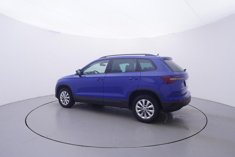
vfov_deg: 56.2
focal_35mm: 22
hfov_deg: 77.3
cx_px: 118
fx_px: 147
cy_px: 78
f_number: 5
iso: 200
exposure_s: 1/80
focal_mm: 15
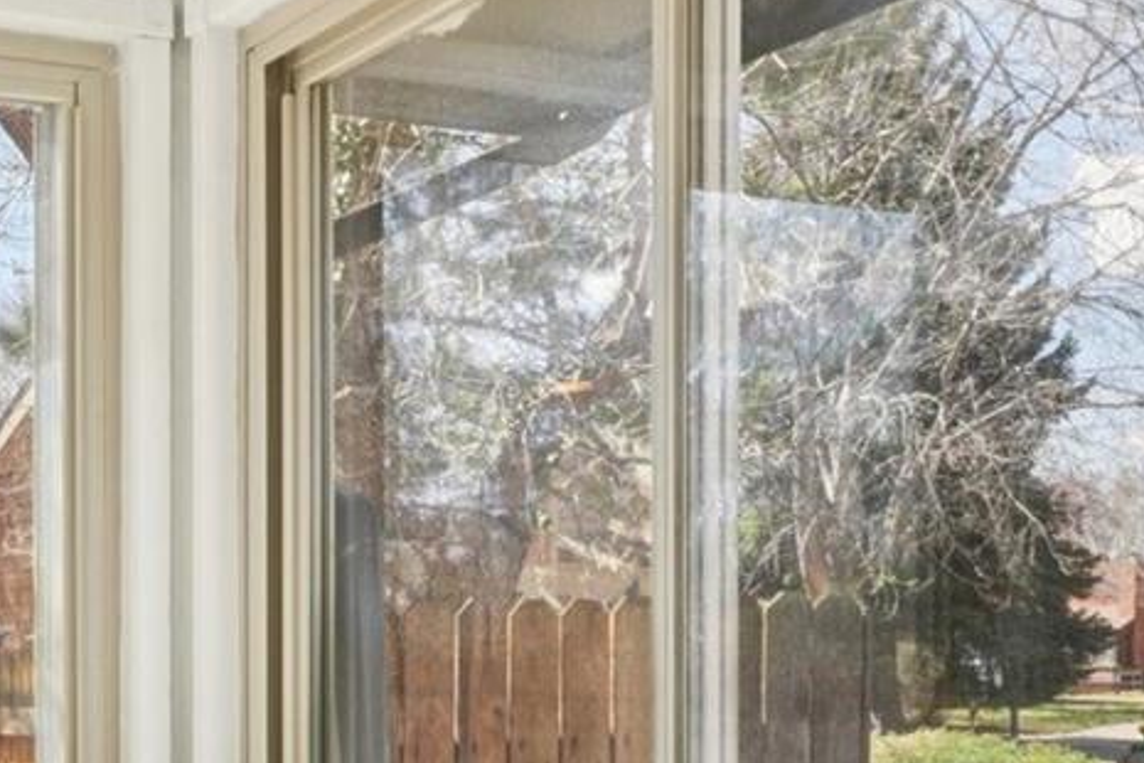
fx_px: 1802
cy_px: 667
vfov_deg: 23.3
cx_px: 10
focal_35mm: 57
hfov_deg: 32.5
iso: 100
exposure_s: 1/45
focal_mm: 11
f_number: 8
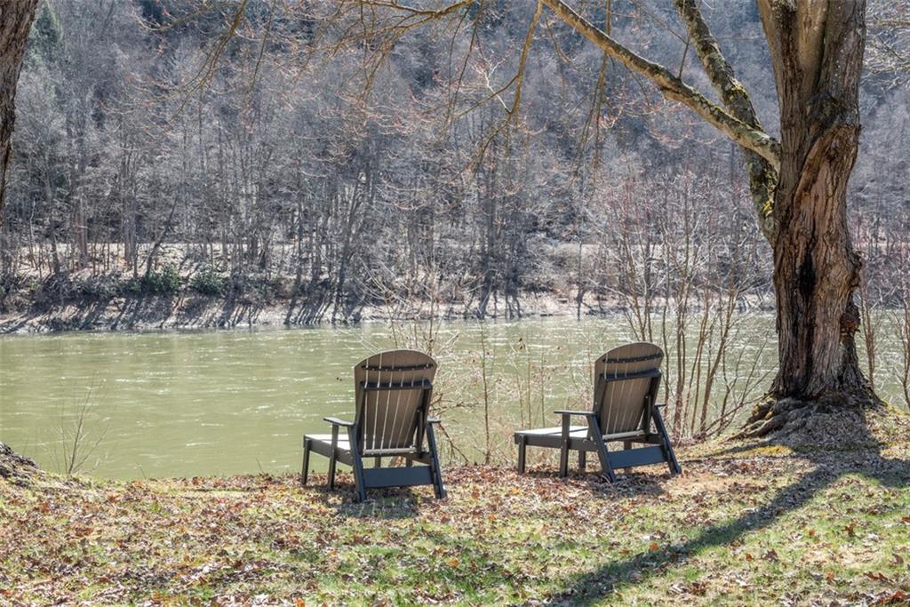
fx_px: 1264
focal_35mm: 50
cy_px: 304
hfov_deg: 39.6
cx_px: 455
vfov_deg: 27.0
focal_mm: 50
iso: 400
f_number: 8
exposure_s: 1/320
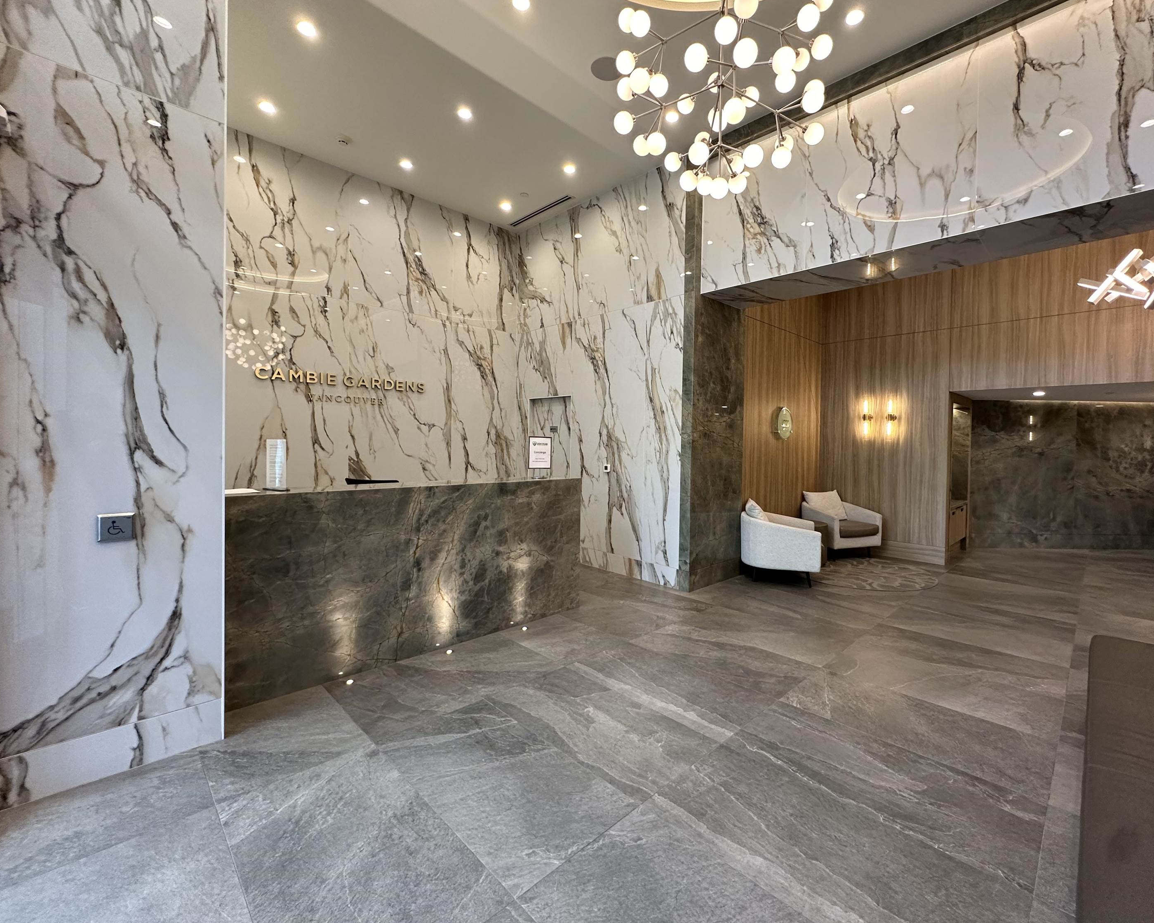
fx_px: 512
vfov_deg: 84.0
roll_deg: -1.0
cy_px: 452
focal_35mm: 15
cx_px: 624
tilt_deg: -1.0
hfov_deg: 96.6
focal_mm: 2.22
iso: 250
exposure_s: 1/120
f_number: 2.2
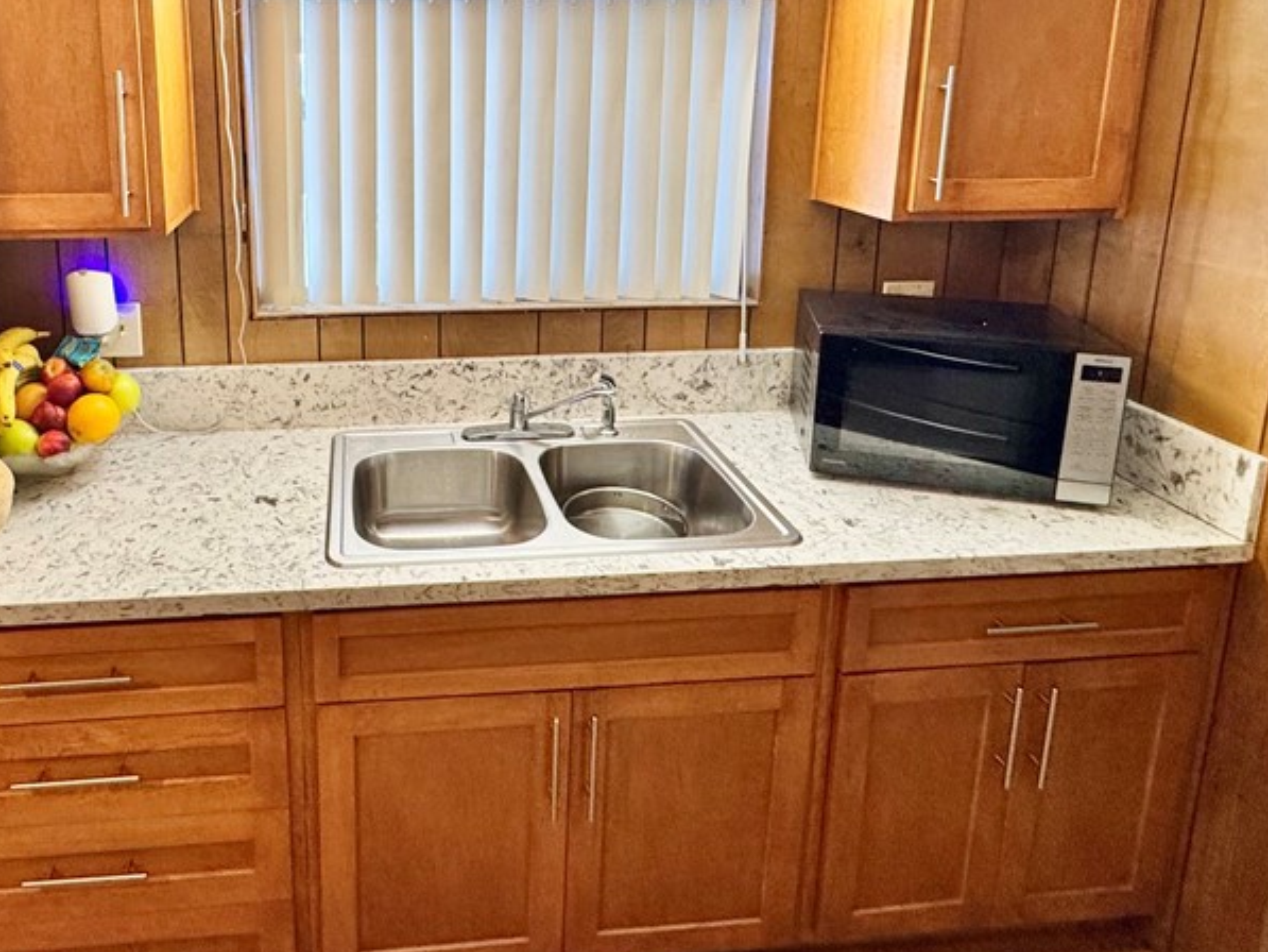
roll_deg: +0.1
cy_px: 234
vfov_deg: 54.1
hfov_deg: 69.6
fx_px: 879
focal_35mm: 24
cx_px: 427
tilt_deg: -11.2
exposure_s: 1/120
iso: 250
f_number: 2.2
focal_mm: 2.22
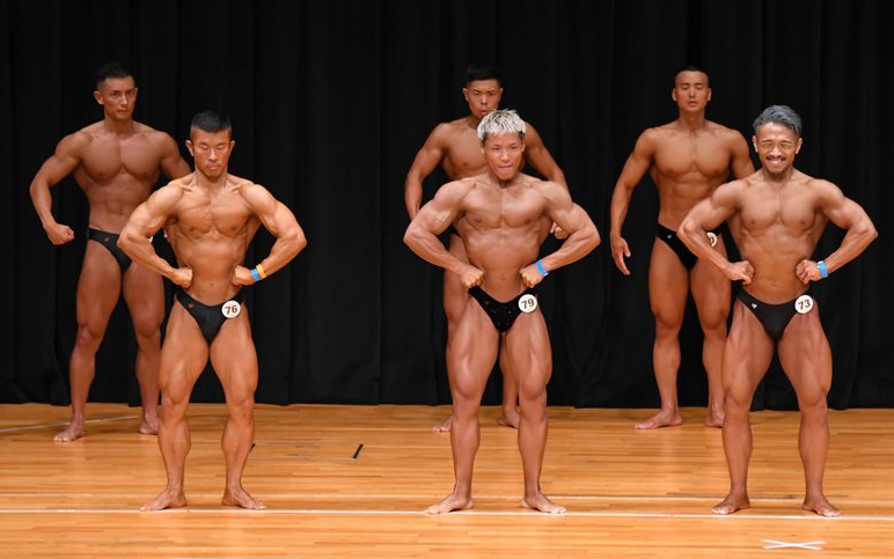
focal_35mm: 230
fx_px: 5605
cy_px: 294
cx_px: 446
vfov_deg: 5.7
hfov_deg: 9.1
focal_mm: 150
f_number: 5.6
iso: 4000
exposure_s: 1/400
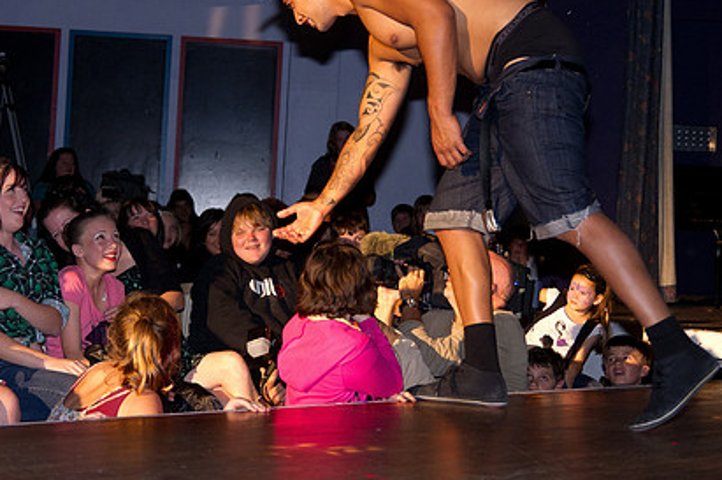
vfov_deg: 18.8
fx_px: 1442
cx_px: 260
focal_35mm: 72
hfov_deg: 28.0
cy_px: 177
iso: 1000
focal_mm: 34.38
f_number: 2.8
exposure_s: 1/180
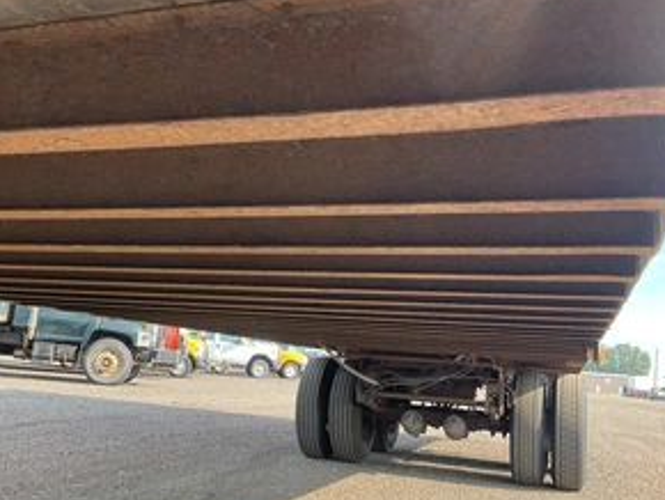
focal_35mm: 40
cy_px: 245
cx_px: 271
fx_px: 769
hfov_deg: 46.5
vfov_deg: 36.0
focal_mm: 3
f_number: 1.8
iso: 25
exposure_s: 1/172
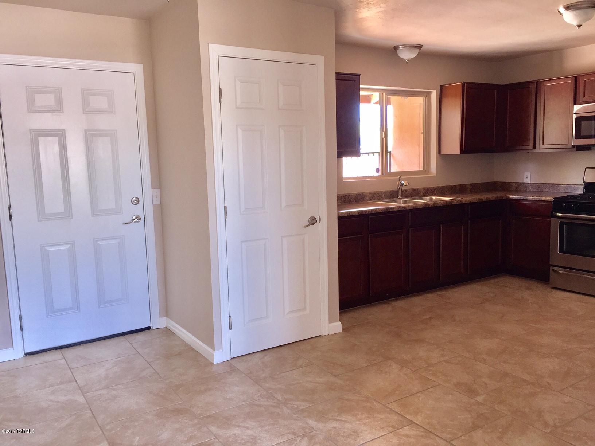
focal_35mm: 29
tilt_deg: -6.9
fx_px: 498
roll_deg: +0.6
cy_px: 223
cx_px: 298
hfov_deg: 61.7
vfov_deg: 48.2
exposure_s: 1/30
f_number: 2.2
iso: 40
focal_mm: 4.15
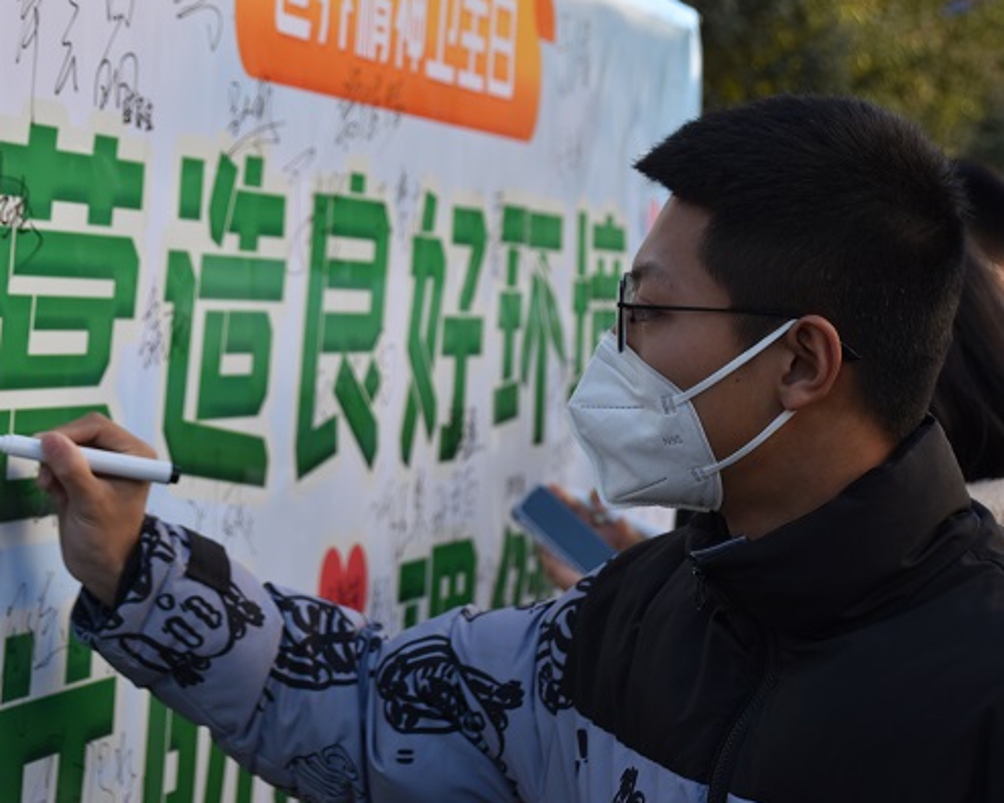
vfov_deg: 14.5
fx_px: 3149
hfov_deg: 18.1
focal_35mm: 106
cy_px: 398
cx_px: 431
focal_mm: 62
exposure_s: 1/250
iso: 280
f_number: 5.6
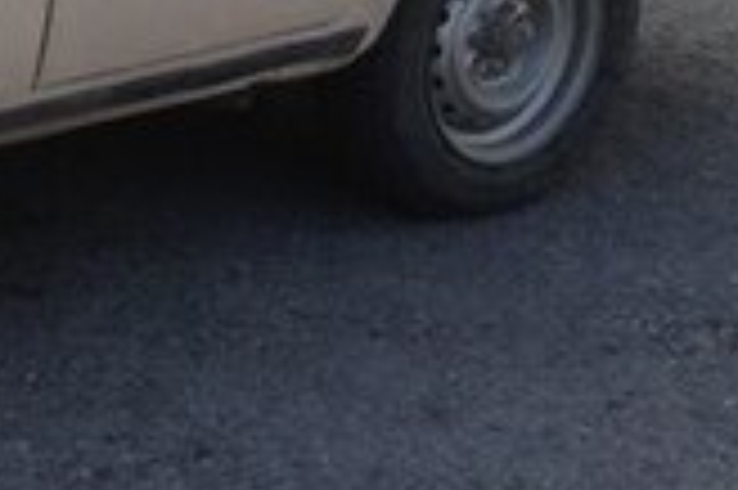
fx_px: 2826
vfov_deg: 9.7
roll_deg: -1.1
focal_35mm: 138
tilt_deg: -12.7
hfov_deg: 13.8
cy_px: -187
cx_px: -418
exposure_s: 1/602
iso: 50
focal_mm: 4.12
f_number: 2.4
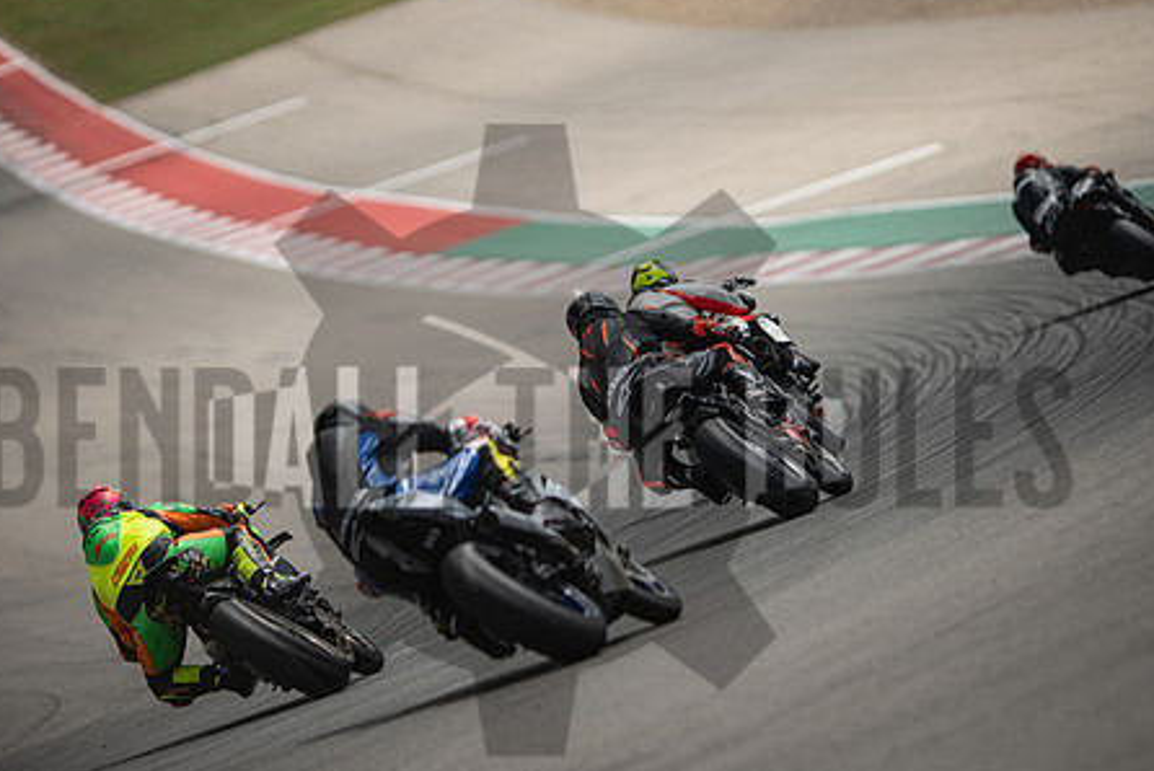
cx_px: 525
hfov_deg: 5.3
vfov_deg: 3.5
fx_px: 12509
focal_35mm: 390
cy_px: 441
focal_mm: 200
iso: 200
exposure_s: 1/4000
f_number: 2
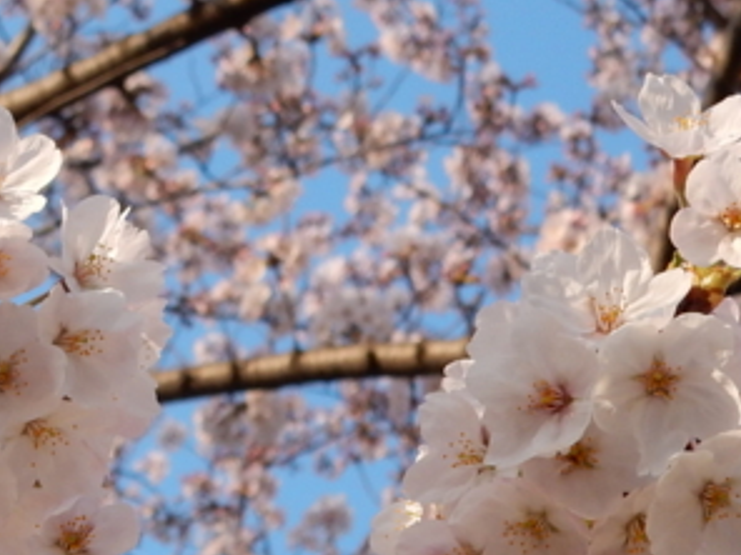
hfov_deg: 11.9
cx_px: -195
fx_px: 3468
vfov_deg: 9.2
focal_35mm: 162
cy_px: 395
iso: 125
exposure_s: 1/400
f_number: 4.5
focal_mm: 10.7
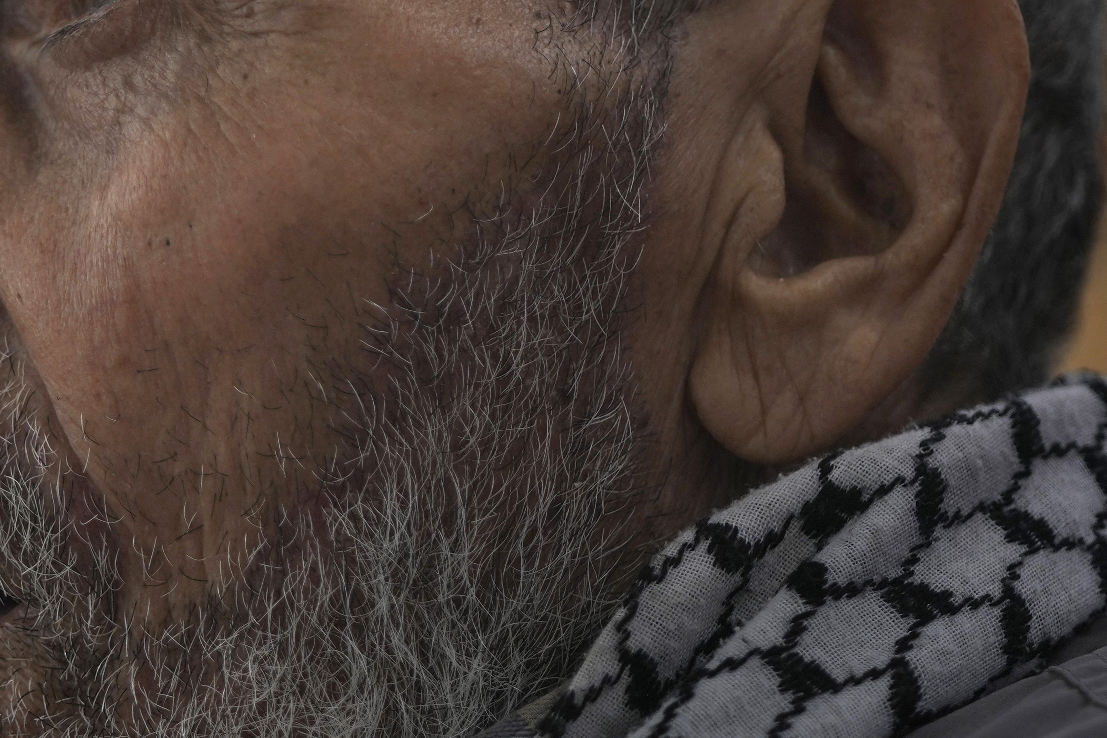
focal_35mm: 306
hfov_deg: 6.7
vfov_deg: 4.5
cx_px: 38
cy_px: 108
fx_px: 9409
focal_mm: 110
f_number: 2.8
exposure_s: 1/200
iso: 320
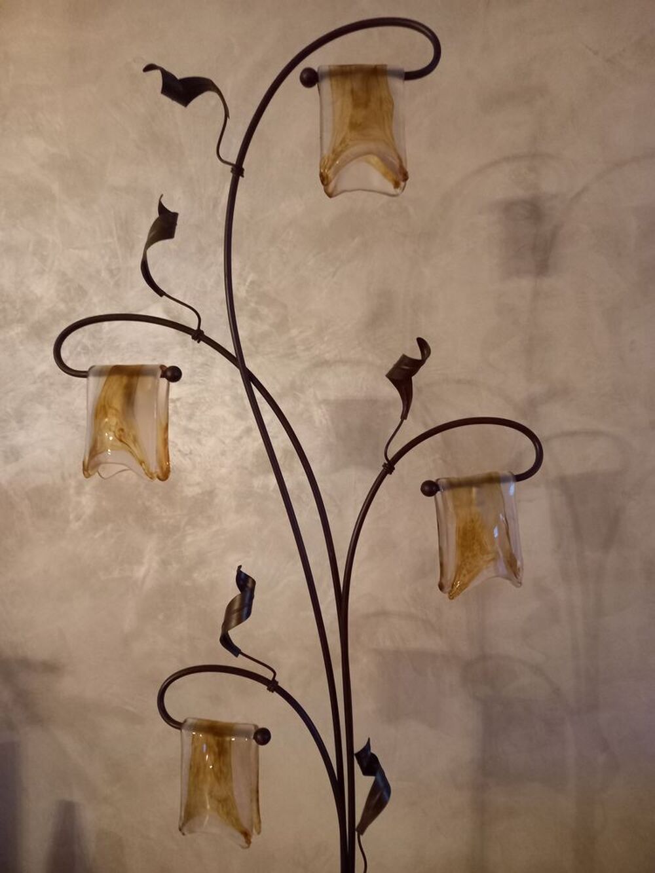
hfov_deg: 54.9
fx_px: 631
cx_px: 328
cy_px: 436
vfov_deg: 69.4
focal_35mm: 25
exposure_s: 1/20
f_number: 2
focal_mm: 4.6
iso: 800
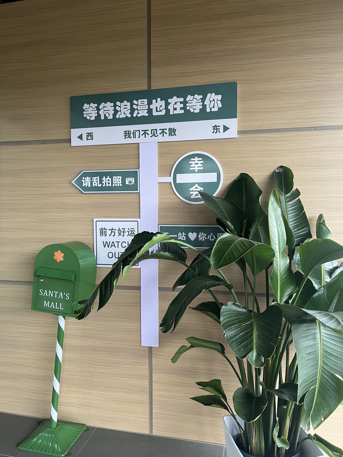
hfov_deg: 53.1
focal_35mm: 26
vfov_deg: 67.3
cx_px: 172
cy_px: 228
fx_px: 344
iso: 125
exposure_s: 1/73
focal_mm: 5.1
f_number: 1.6
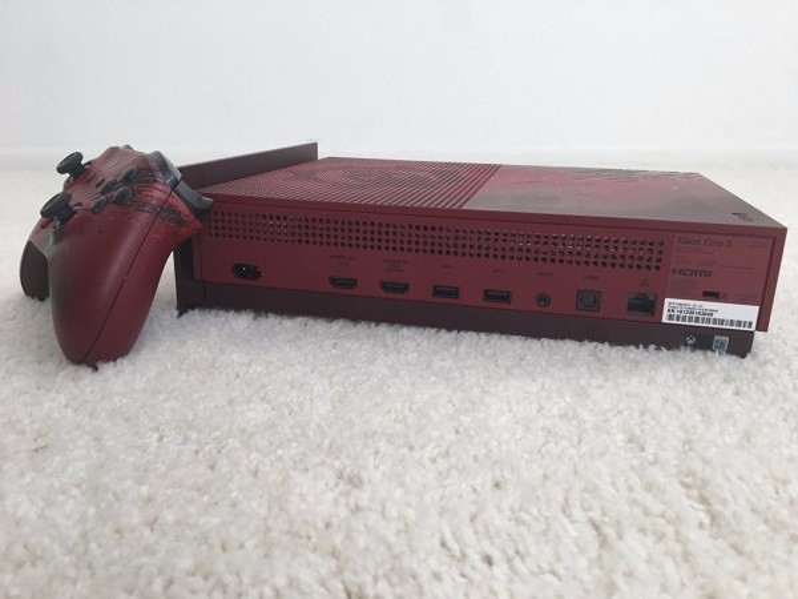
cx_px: 399
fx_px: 669
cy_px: 300
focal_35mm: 29
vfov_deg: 48.2
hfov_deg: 61.7
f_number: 2.2
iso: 40
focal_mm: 4.15
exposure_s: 1/120
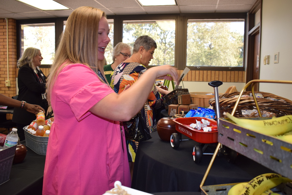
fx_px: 256
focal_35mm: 32
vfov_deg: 41.7
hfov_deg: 59.5
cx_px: 146
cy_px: 98
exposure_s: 1/80
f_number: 4.5
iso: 800
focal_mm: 21
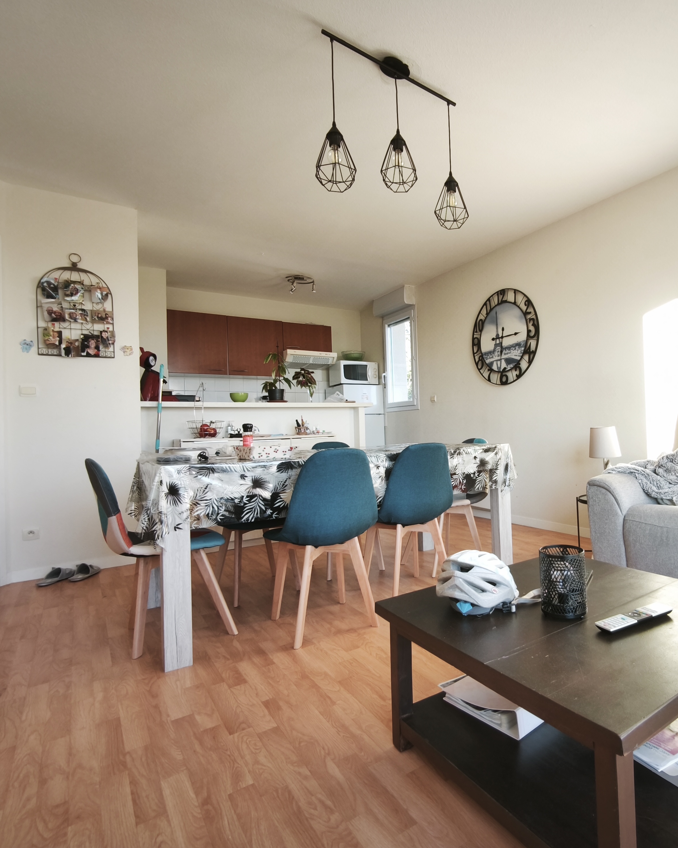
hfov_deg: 66.3
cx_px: 451
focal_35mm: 20
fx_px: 502
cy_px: 423
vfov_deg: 80.4
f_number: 2.2
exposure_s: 1/25
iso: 50
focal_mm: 1.91
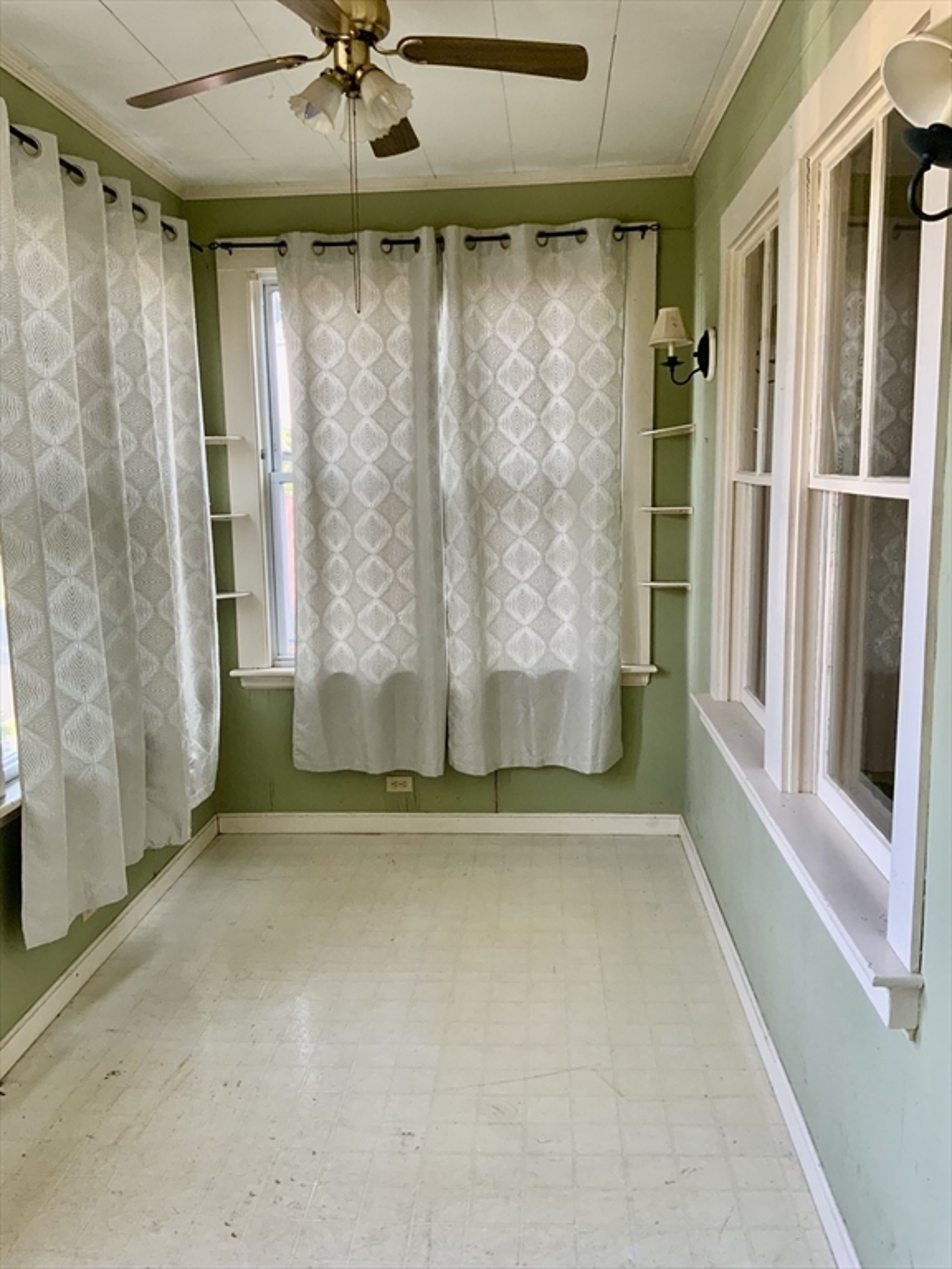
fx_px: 1063
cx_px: 476
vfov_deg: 61.7
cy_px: 634
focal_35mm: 29
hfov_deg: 48.2
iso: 64
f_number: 1.8
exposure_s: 1/75
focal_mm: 3
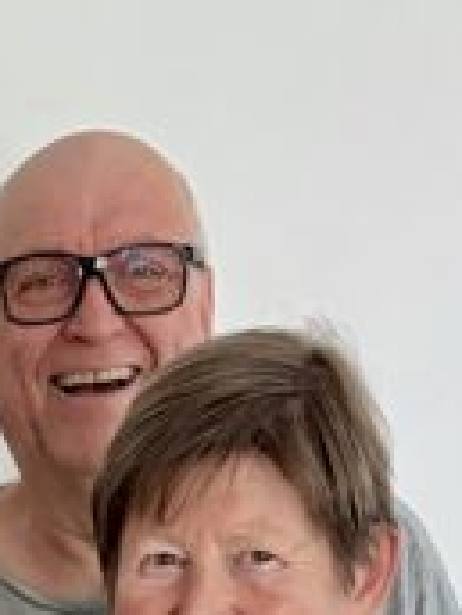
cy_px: 1516
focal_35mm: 155
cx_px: -261
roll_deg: +2.1
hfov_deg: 9.3
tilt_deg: -18.6
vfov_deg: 10.7
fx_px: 2758
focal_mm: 5.96
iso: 125
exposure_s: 1/98
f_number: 1.6
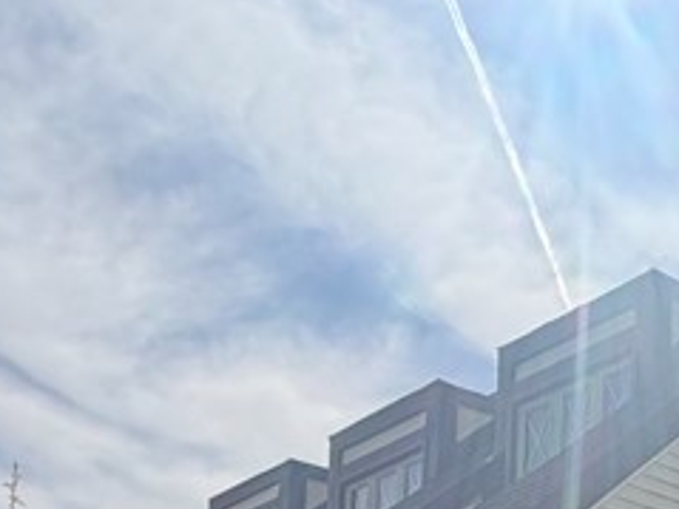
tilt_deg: +7.5
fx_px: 1176
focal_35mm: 60
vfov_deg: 20.6
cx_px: 918
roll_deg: +1.6
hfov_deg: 26.5
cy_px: 773
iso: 25
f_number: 2.2
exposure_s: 1/1698
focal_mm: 2.22
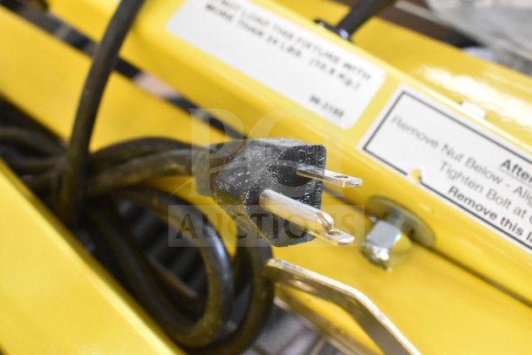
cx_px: 266
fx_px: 576
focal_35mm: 39
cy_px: 178
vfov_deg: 34.2
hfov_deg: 49.5
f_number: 8
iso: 6400
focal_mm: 26
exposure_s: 1/250
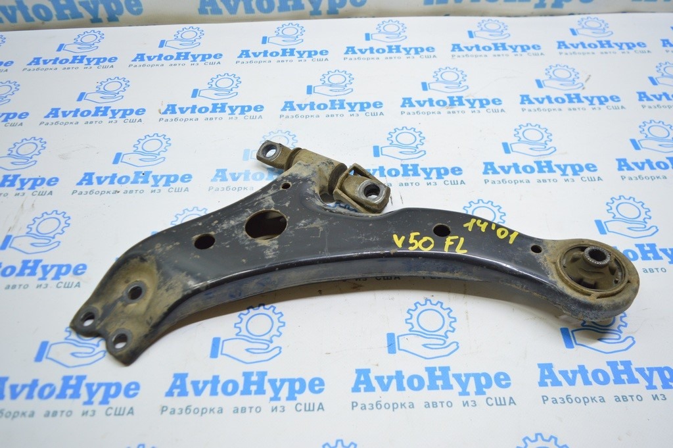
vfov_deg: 43.5
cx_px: 336
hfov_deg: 62.0
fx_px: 560
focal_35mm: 30
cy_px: 224
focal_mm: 20
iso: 400
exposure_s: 1/50
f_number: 3.5
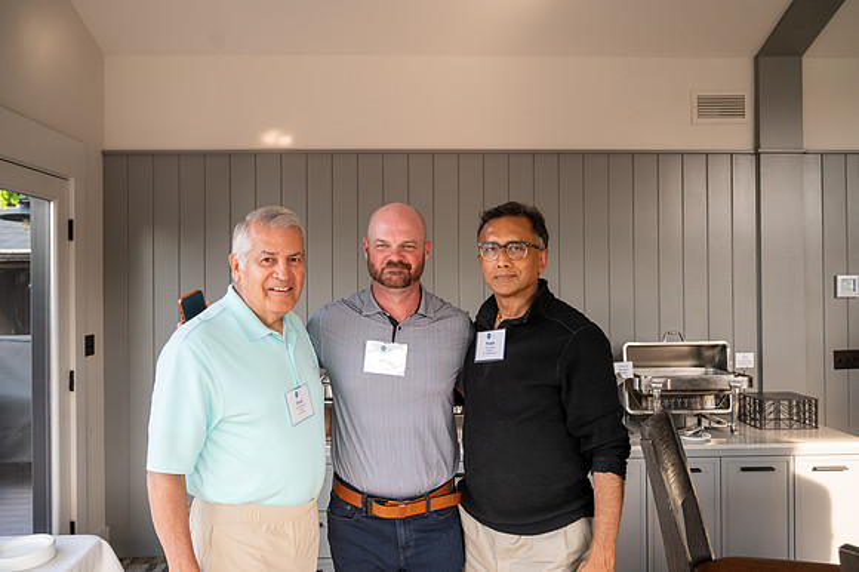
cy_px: 286
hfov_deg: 65.5
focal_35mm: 28
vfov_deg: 46.4
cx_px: 430
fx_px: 668
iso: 640
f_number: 4.5
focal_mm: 28
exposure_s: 1/200
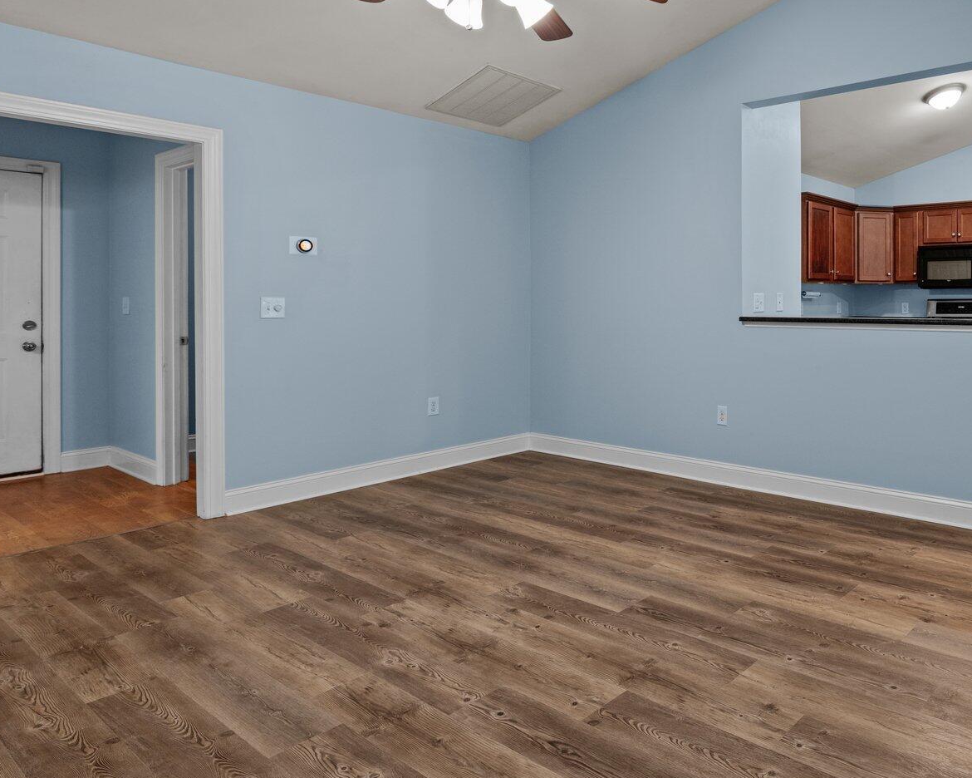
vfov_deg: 60.4
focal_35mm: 23
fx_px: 662
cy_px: 313
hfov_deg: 65.4
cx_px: 790
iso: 400
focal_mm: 14
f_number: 8
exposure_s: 1/3
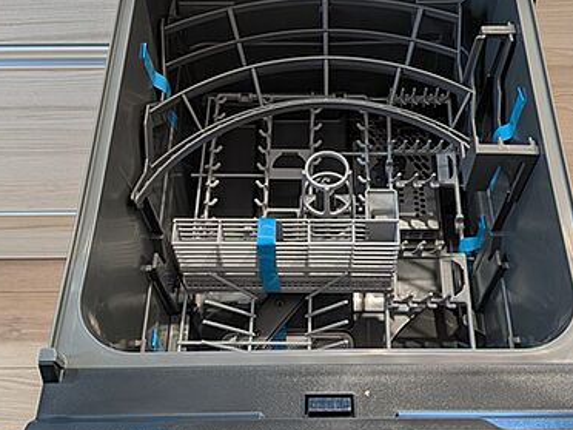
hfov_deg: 46.6
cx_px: 334
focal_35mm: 40
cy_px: 204
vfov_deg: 36.0
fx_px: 662
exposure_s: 1/24
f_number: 1.7
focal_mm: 4.53
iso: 72
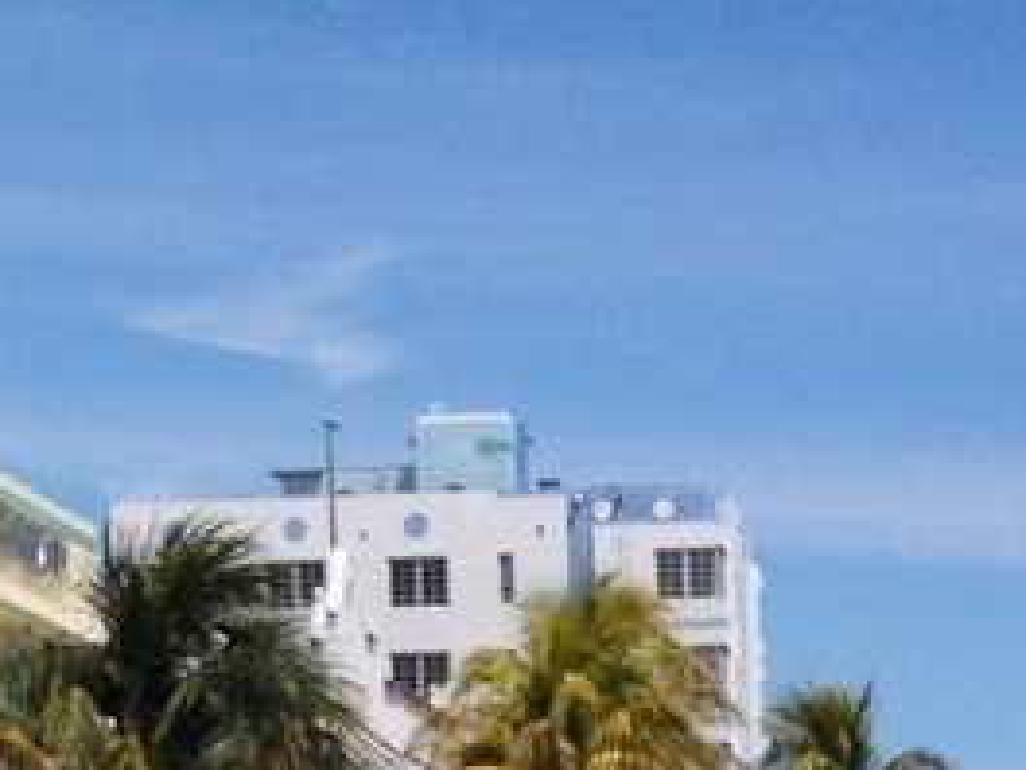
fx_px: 6284
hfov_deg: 9.0
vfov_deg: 7.0
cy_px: 525
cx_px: -715
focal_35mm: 212
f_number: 2.4
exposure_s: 1/2513
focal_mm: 4.28
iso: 50
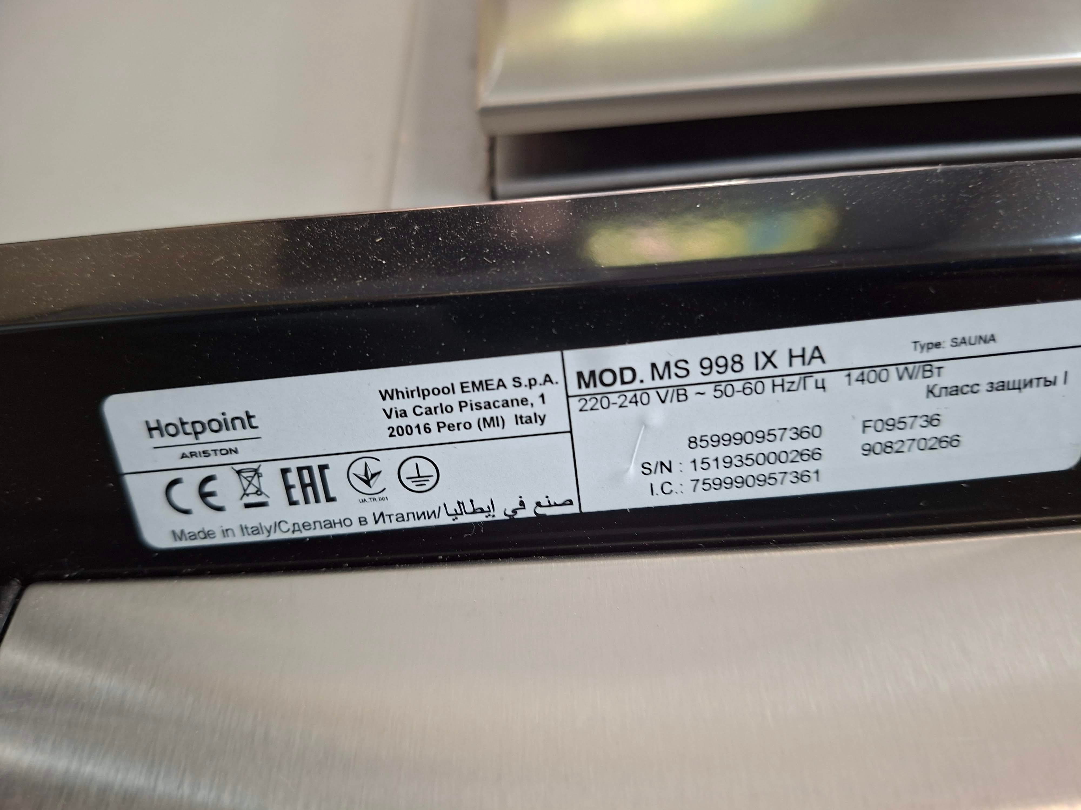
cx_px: 540
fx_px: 718
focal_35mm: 23
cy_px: 405
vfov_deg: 58.9
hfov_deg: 73.9
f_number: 1.8
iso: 320
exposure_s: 1/33
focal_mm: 5.54
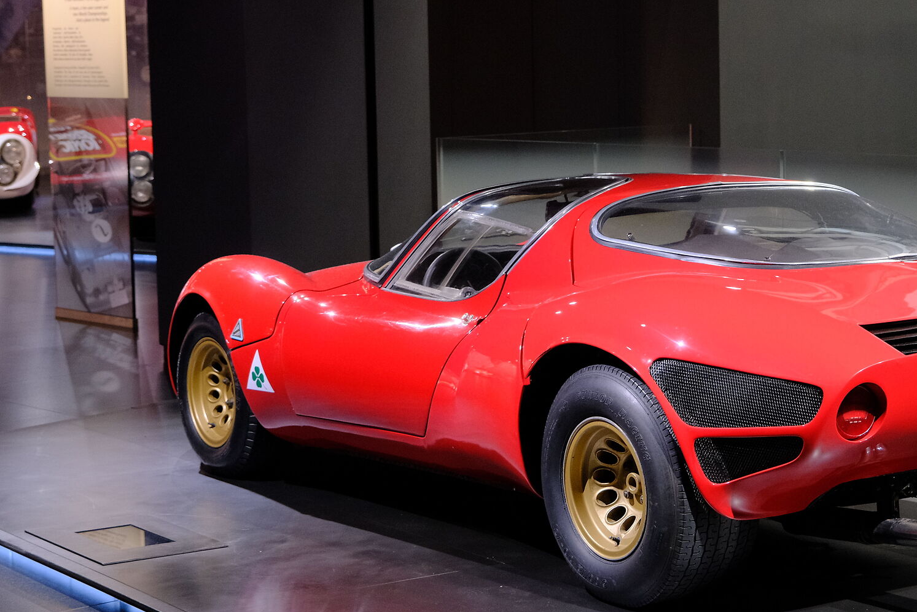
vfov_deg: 15.2
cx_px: 639
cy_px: 280
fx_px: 2293
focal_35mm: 90
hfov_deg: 22.5
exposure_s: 1/42
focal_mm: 37.6
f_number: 4
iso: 1600
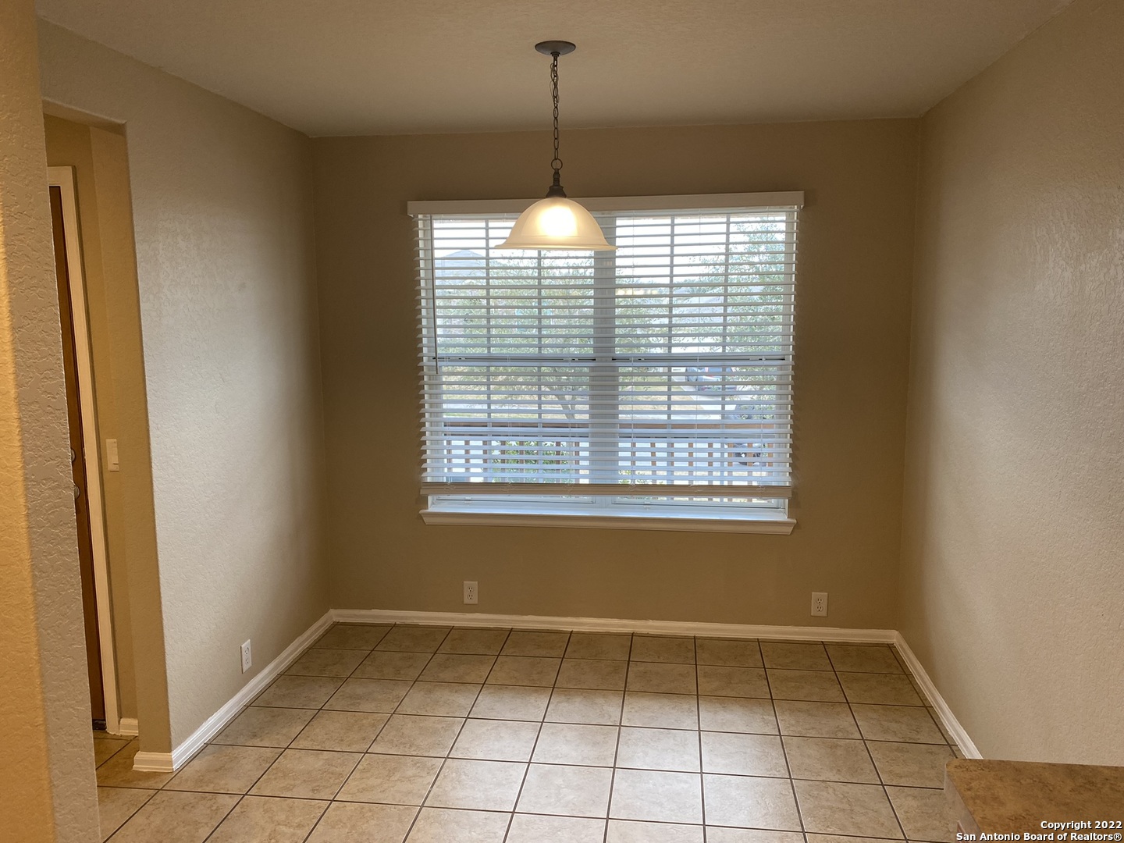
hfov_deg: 67.3
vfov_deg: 53.1
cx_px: 562
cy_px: 422
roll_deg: +1.1
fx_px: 844
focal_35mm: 26
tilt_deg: -7.9
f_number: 1.8
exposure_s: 1/60
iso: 64
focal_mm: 4.25
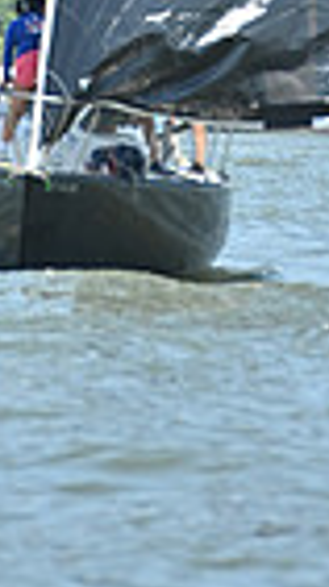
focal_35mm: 861
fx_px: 13393
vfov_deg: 2.5
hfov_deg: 1.4
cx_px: 123
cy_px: -599
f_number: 4.5
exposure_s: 1/1600
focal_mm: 200
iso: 320
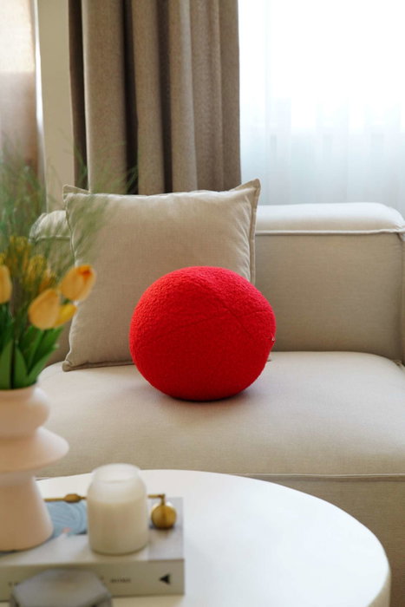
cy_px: 304
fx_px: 1164
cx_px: 202
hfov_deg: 19.7
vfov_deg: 29.2
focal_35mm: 69
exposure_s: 1/100
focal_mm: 69
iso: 1600
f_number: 4.5
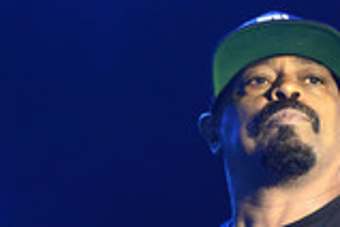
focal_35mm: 290
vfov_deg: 4.7
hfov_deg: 7.1
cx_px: 395
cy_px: 257
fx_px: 2739
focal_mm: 102
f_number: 3.5
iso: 3200
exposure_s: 1/320
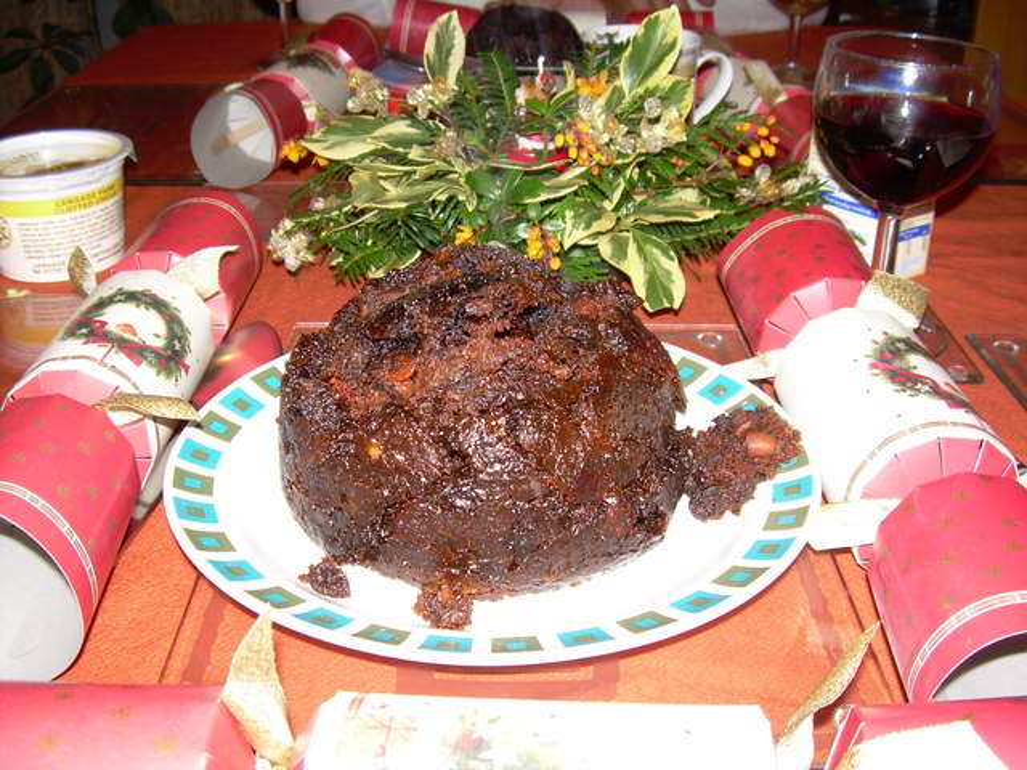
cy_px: 385
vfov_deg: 37.7
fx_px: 1127
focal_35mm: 38
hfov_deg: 49.0
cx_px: 514
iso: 50
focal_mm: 6.3
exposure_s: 1/60
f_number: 2.8
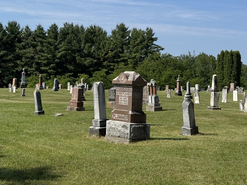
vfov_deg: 20.3
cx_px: 100
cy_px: 52
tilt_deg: +3.2
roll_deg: -1.0
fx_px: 514
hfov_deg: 27.0
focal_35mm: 72
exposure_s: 1/4608
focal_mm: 6.76
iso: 64
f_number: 1.78
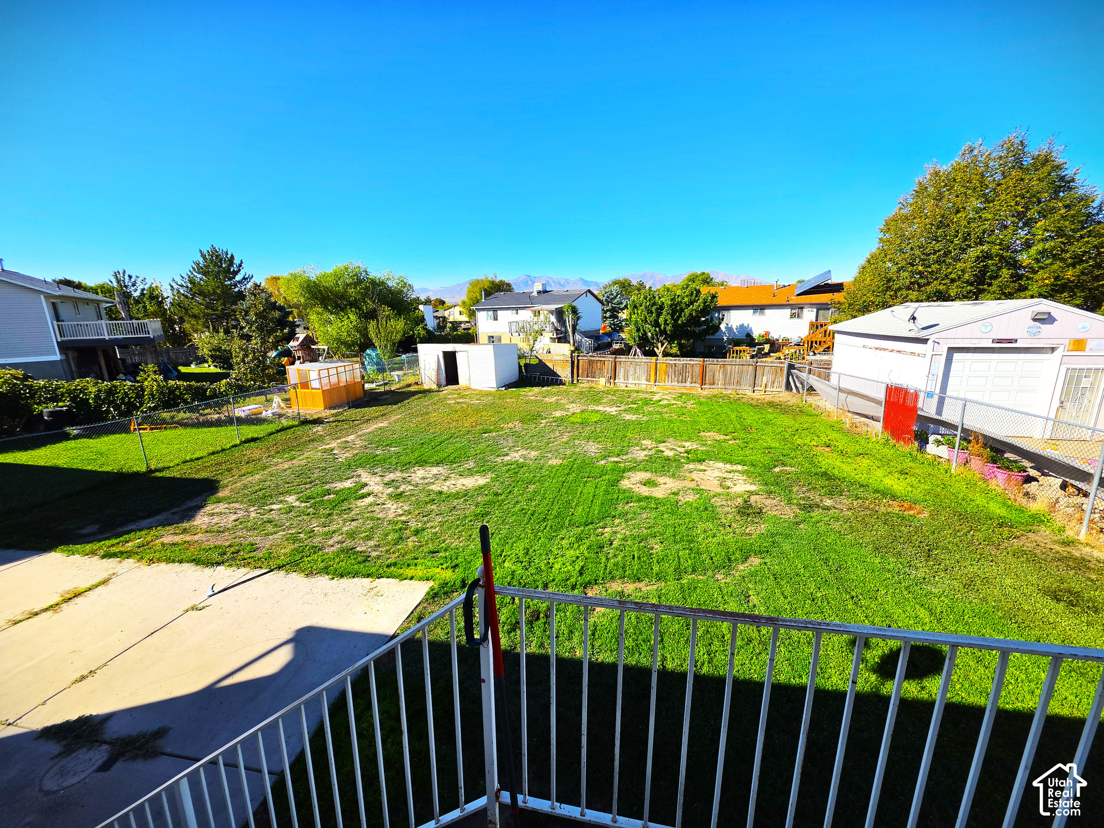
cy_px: 414
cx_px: 552
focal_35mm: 13
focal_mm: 2.2
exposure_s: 1/1601
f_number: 1.9
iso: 32
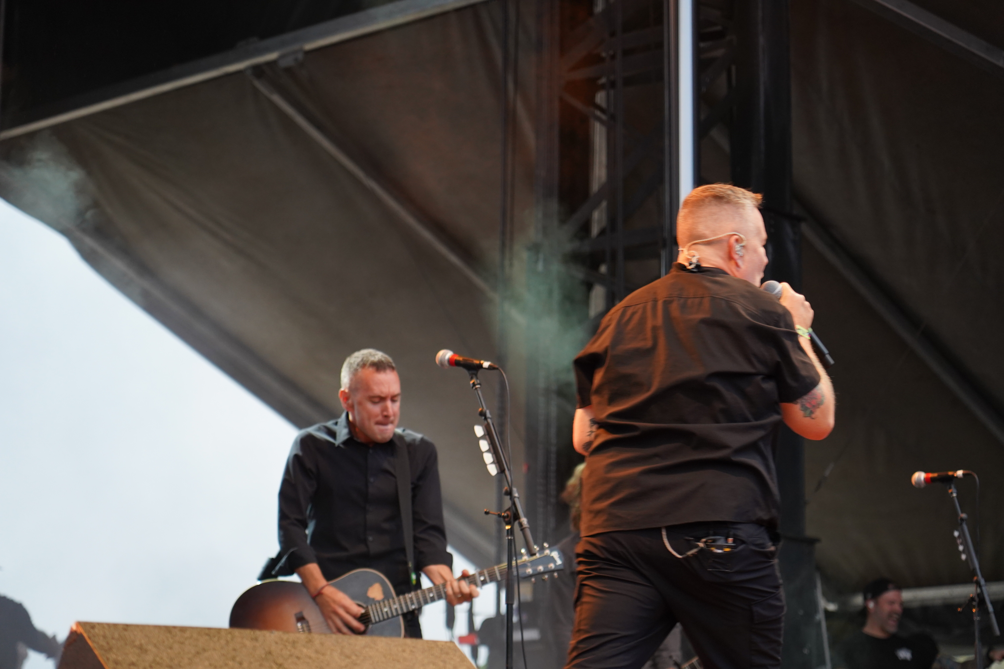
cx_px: 502
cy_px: 334
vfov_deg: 13.0
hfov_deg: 19.5
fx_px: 2928
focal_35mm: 105
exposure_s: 1/160
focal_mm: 105
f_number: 4
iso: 1600
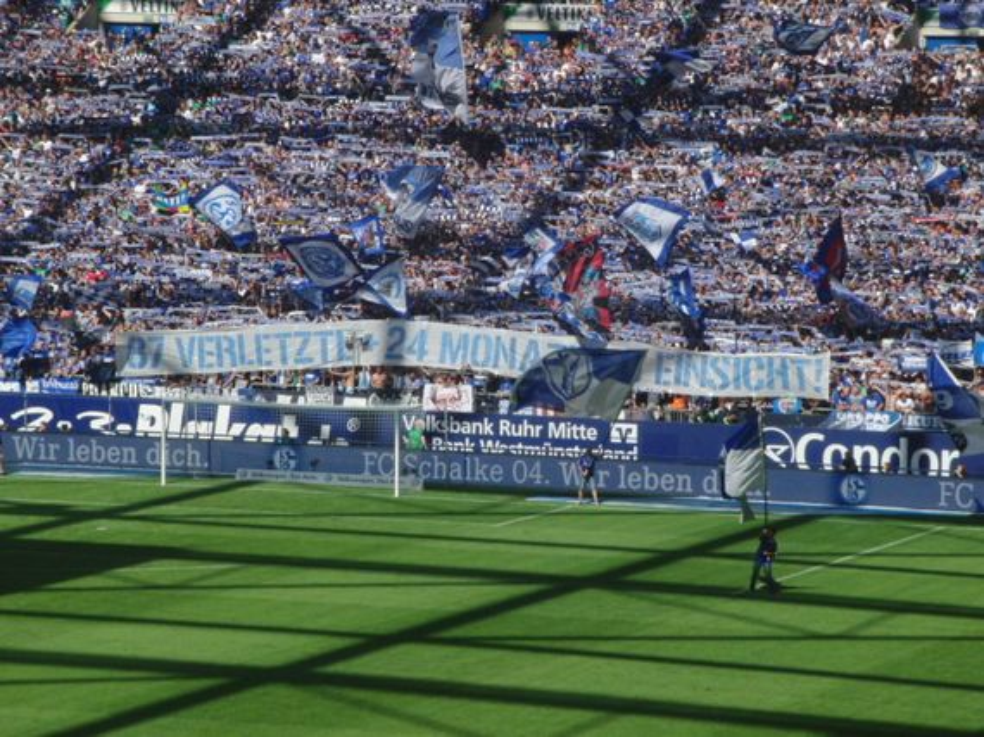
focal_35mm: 185
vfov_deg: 8.0
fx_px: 5257
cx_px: 492
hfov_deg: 10.7
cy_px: 368
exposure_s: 1/500
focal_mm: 32.1
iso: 250
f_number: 10.8
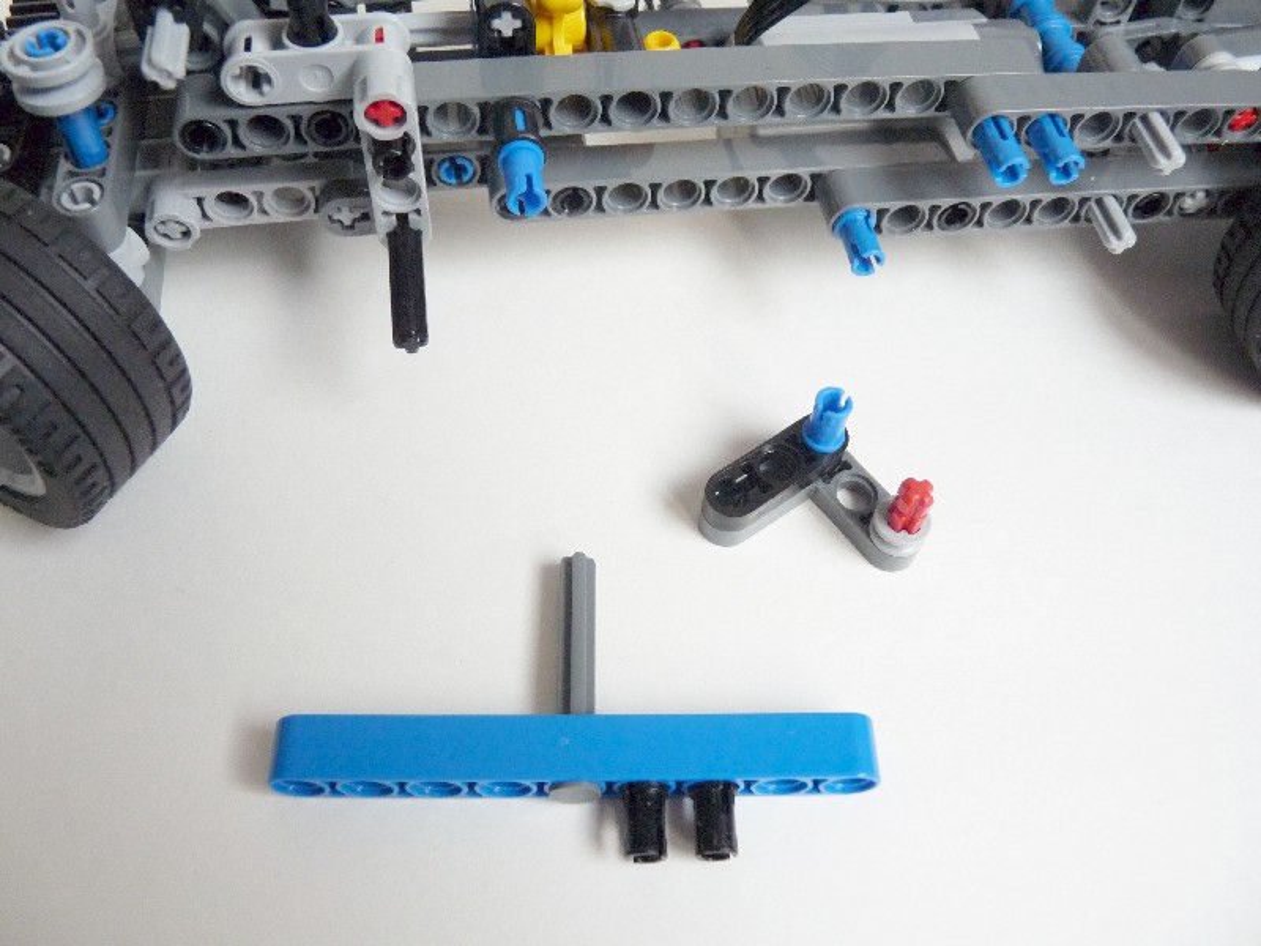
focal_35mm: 31
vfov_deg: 45.4
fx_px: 1129
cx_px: 630
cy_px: 473
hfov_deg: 58.4
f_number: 3
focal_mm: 5.4
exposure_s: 1/30
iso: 400
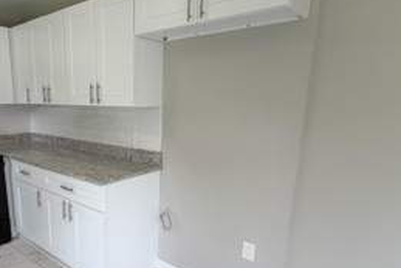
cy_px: 169
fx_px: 301
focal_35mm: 27
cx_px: 122
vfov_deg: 47.5
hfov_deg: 64.9
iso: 50
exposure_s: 1/120
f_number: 2.2
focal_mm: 2.22
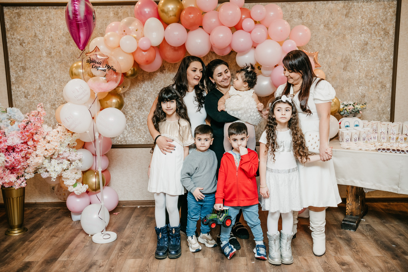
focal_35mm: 38
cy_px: 136
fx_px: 431
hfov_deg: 50.7
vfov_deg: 35.1
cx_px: 204
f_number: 4
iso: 160
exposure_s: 1/160
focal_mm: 38
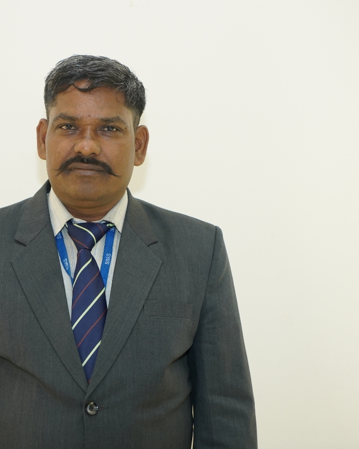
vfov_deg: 19.4
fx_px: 1315
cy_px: 224
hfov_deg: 15.5
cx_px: 82
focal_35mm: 99
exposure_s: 1/100
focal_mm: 70
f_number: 4
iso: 2000
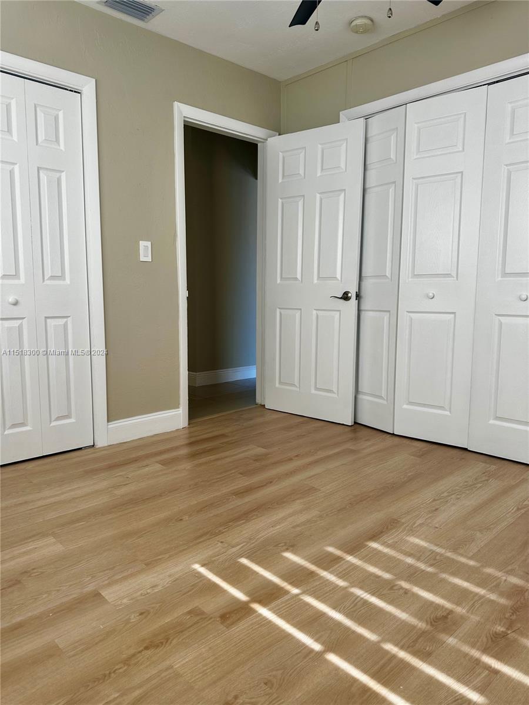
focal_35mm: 24
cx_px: 264
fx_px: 489
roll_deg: -1.2
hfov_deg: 56.8
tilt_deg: -9.0
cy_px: 352
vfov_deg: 71.6
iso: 64
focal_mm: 6.86
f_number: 1.78
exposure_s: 1/165
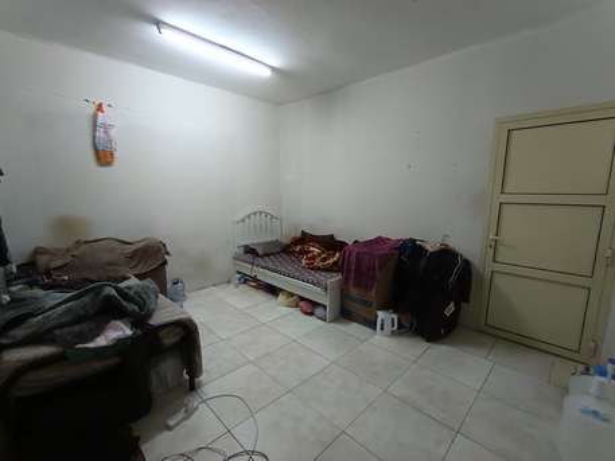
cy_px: 230
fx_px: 284
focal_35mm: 16
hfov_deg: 94.5
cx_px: 308
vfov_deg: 78.1
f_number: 2.2
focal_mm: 1.65
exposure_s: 1/30
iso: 489
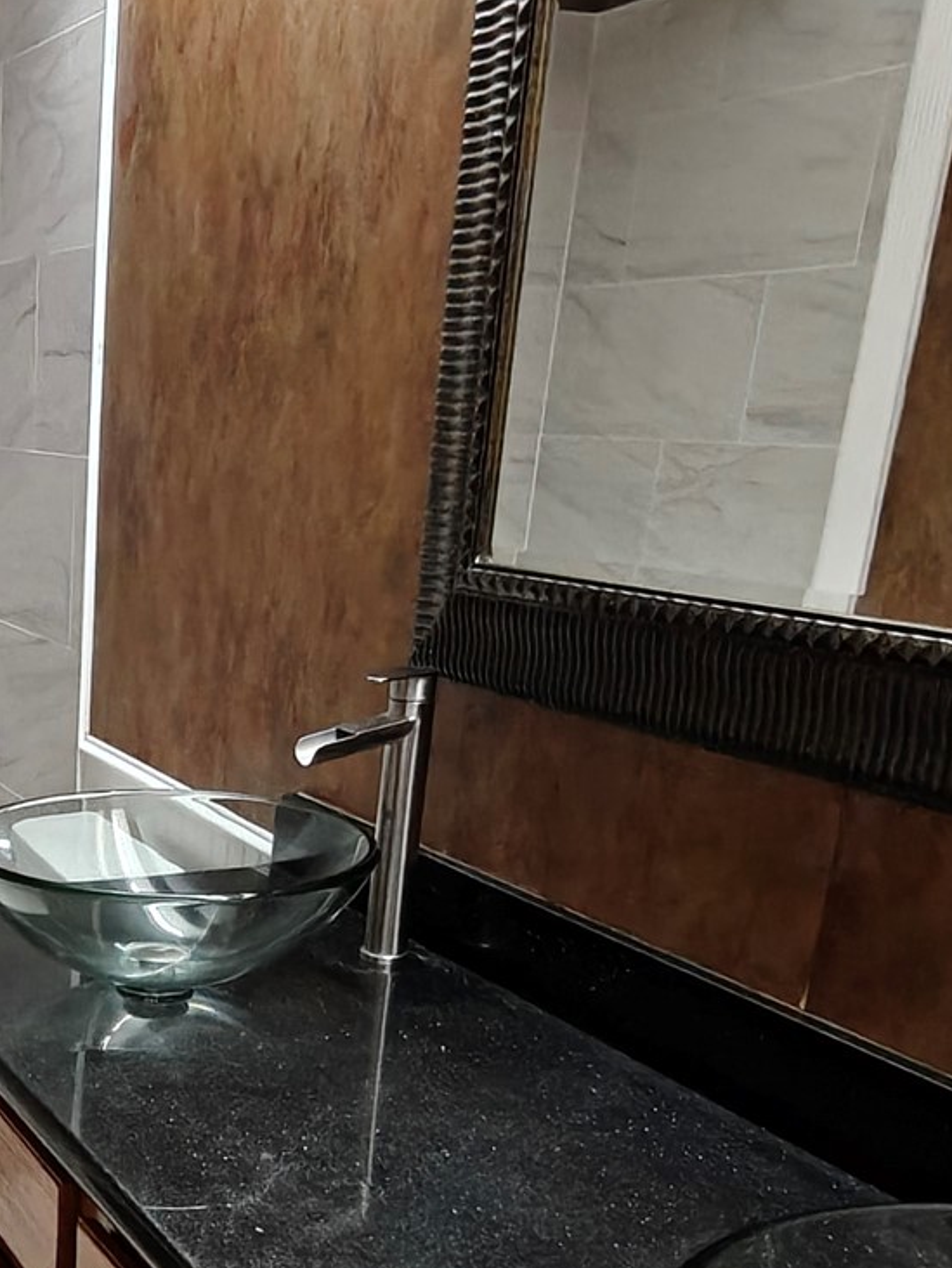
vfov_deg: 42.7
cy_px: 1016
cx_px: -87
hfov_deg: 30.8
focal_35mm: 42
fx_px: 1539
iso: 1600
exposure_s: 1/120
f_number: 2
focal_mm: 2.3
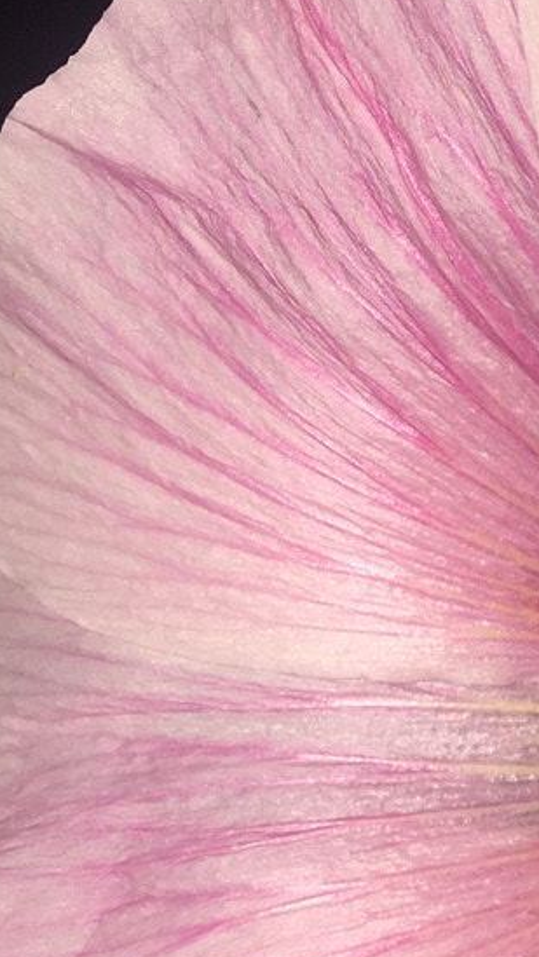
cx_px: 780
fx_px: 2336
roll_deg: -4.8
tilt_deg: -10.6
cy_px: 729
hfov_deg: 12.6
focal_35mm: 92
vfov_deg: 22.9
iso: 32
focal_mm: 4.15
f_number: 2.2
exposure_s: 1/153
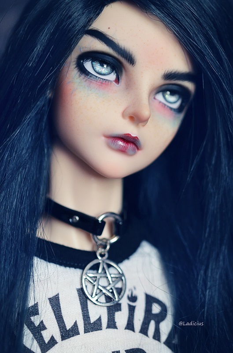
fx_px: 586
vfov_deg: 33.5
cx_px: 116
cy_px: 176
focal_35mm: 60
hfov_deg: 22.5
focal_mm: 40
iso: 800
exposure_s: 1/100
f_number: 3.5
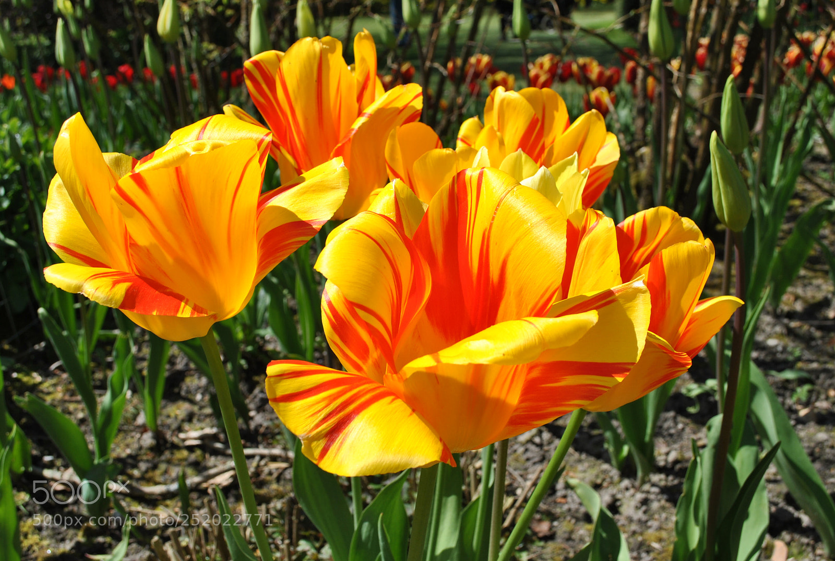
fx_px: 906
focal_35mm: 39
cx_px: 418
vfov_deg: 34.4
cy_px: 280
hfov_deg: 49.5
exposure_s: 1/250
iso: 100
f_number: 8
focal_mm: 26
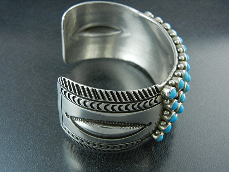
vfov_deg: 32.2
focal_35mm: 45
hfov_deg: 42.1
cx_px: 114
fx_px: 298
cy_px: 86
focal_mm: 8.1
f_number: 3.8
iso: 400
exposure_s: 1/23.6
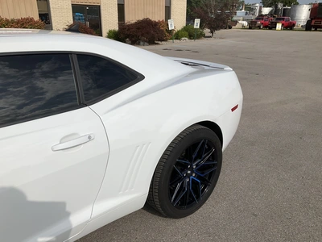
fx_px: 270
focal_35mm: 29
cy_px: 121
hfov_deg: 61.7
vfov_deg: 48.2
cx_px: 161
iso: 25
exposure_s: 1/4785
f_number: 1.8
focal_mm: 3
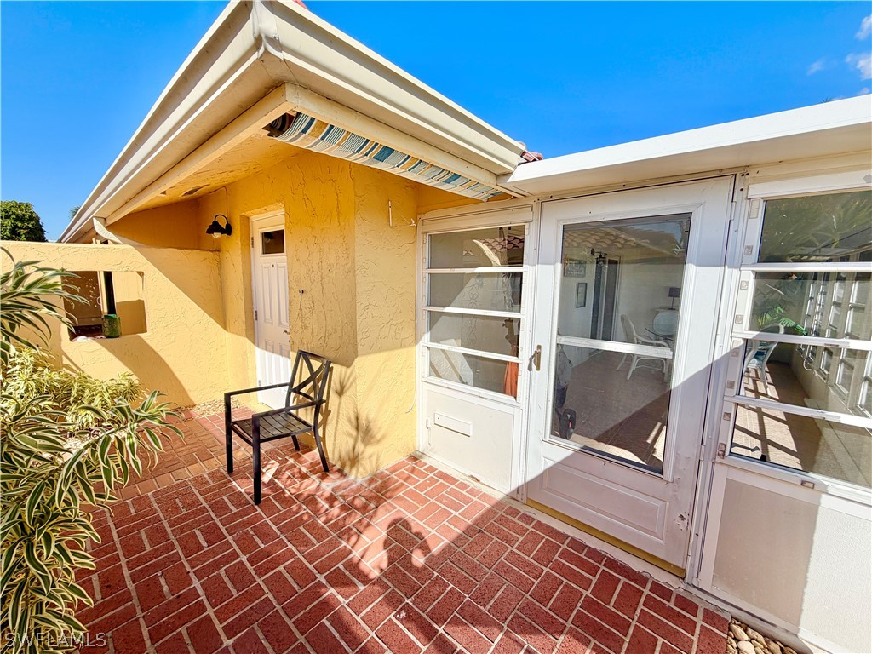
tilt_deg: -9.5
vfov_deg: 85.7
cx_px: 436
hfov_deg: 102.1
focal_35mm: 14
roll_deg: +0.2
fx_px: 353
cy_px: 327
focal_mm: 2.22
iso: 20
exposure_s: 1/1017
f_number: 2.2
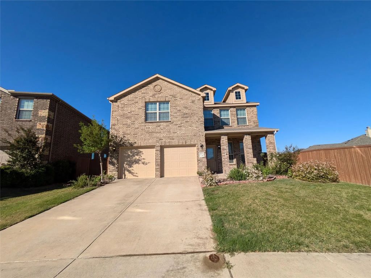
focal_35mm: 14
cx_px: 186
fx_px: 150
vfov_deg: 85.7
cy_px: 139
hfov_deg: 102.0
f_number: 2.2
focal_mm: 1.83
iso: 51
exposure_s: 1/2137
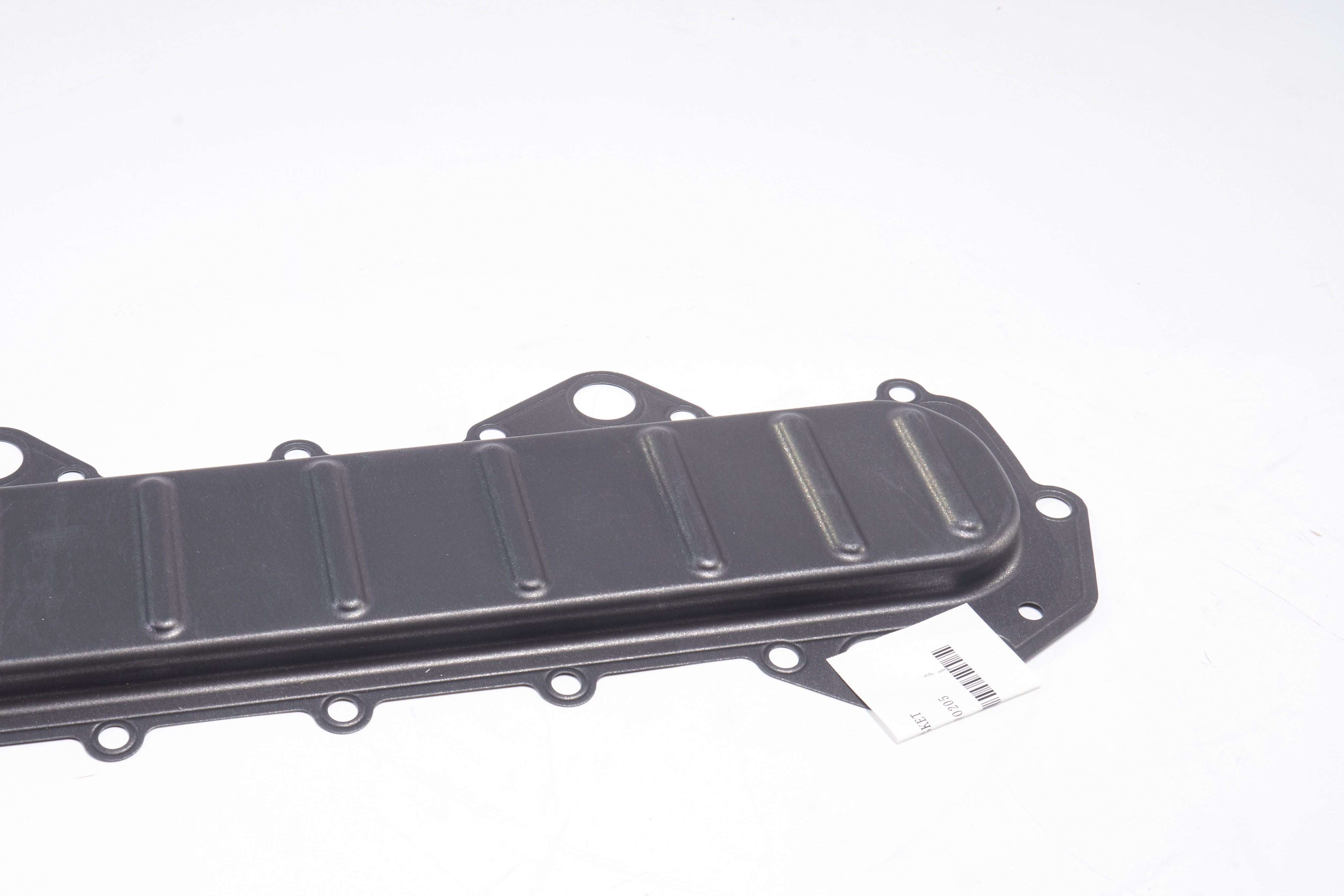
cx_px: 412
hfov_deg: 39.7
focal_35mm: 49
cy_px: 532
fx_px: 1829
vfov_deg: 27.5
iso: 160
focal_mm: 34
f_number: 14
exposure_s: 1/125
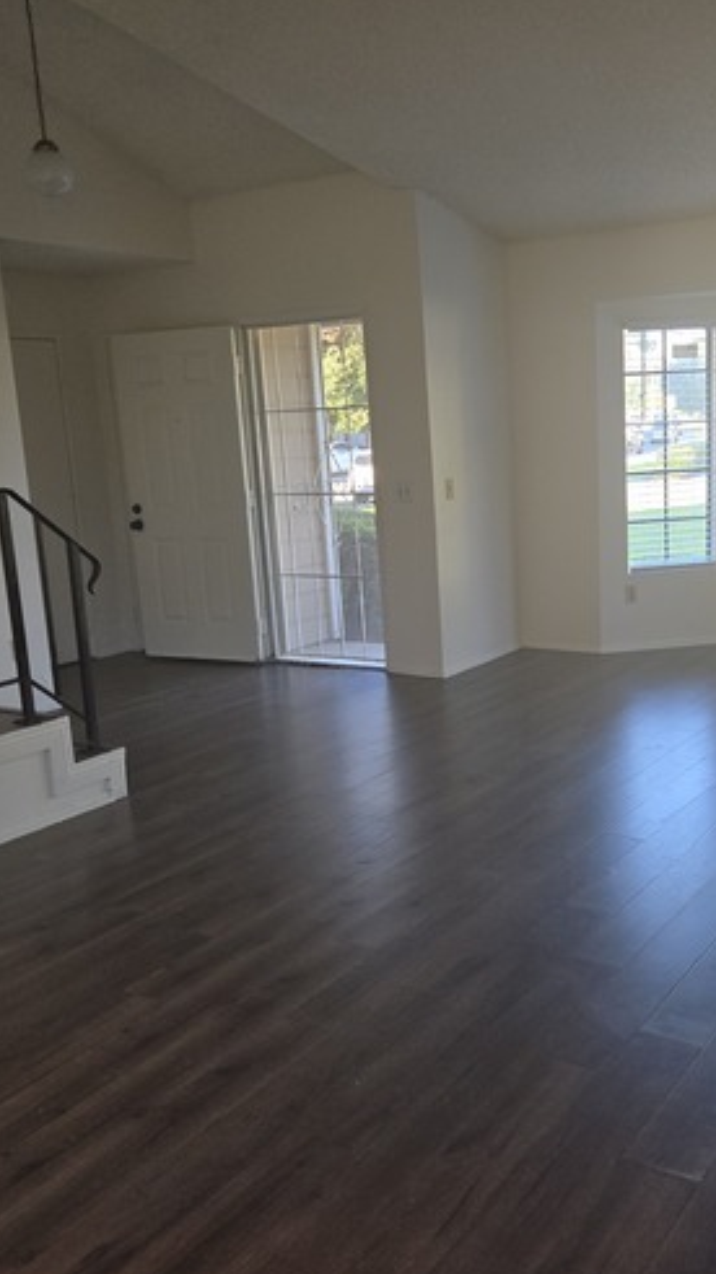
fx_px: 1148
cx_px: 512
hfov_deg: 34.1
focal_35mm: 34
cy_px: 633
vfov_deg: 58.0
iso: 50
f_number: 1.8
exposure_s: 1/120
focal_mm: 5.4
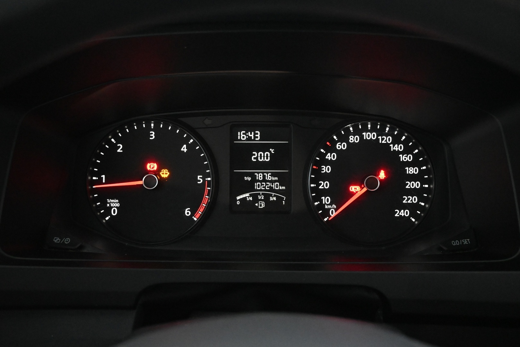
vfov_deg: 36.2
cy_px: 174
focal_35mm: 37
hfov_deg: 52.2
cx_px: 260
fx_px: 531
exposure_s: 1/40
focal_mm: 24.5
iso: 7200
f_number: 5
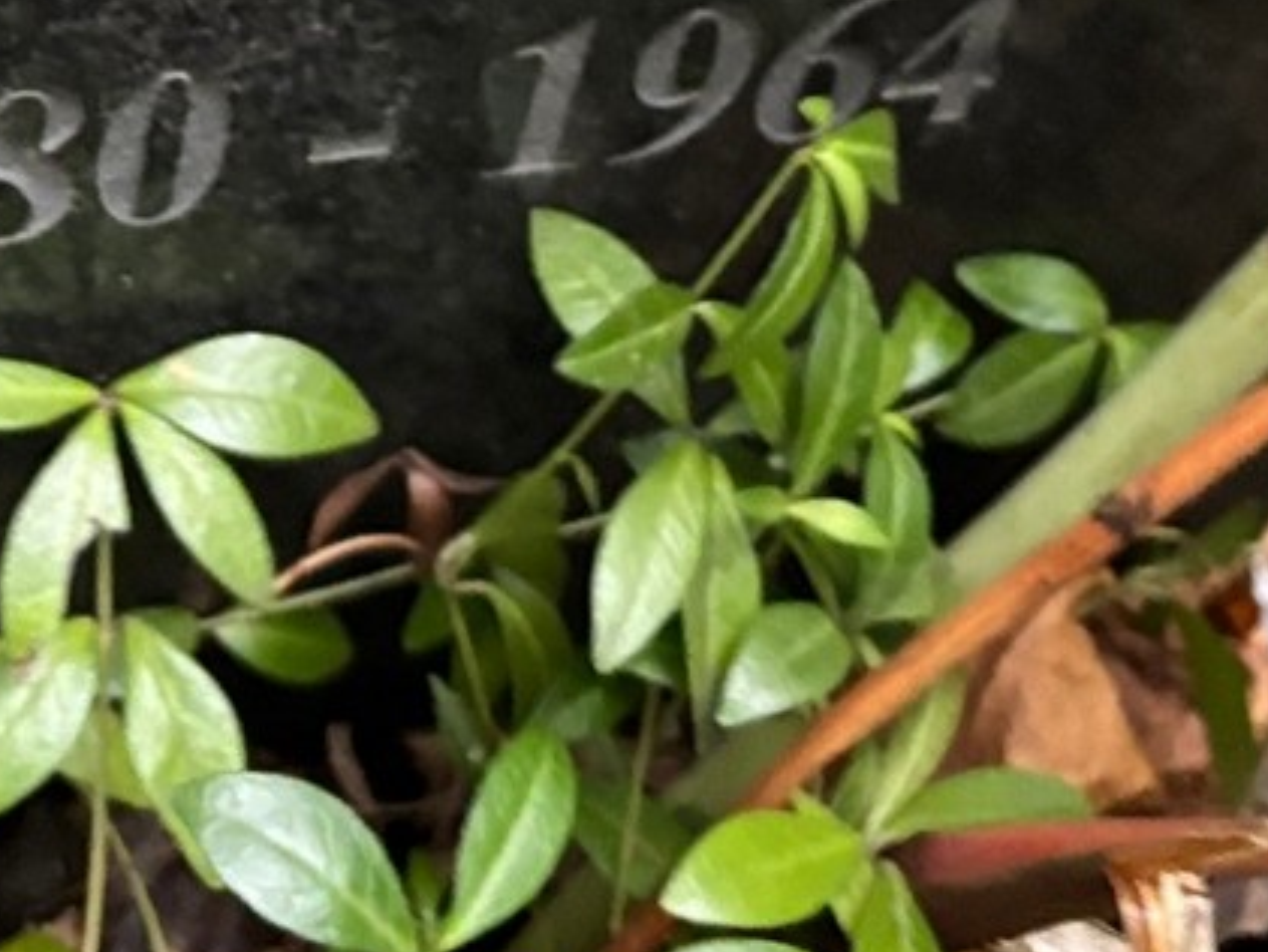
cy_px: -563
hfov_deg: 21.8
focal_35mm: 89
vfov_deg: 15.1
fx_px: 3261
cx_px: 340
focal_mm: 5.96
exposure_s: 1/30
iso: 640
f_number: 1.6
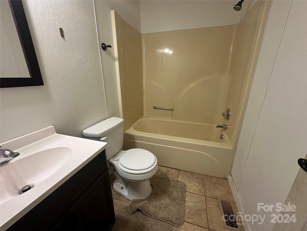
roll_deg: -0.1
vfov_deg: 85.7
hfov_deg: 102.1
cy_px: 116
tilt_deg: -17.5
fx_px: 124
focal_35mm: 14
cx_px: 154
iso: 160
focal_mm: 2.22
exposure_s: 1/60
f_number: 2.2
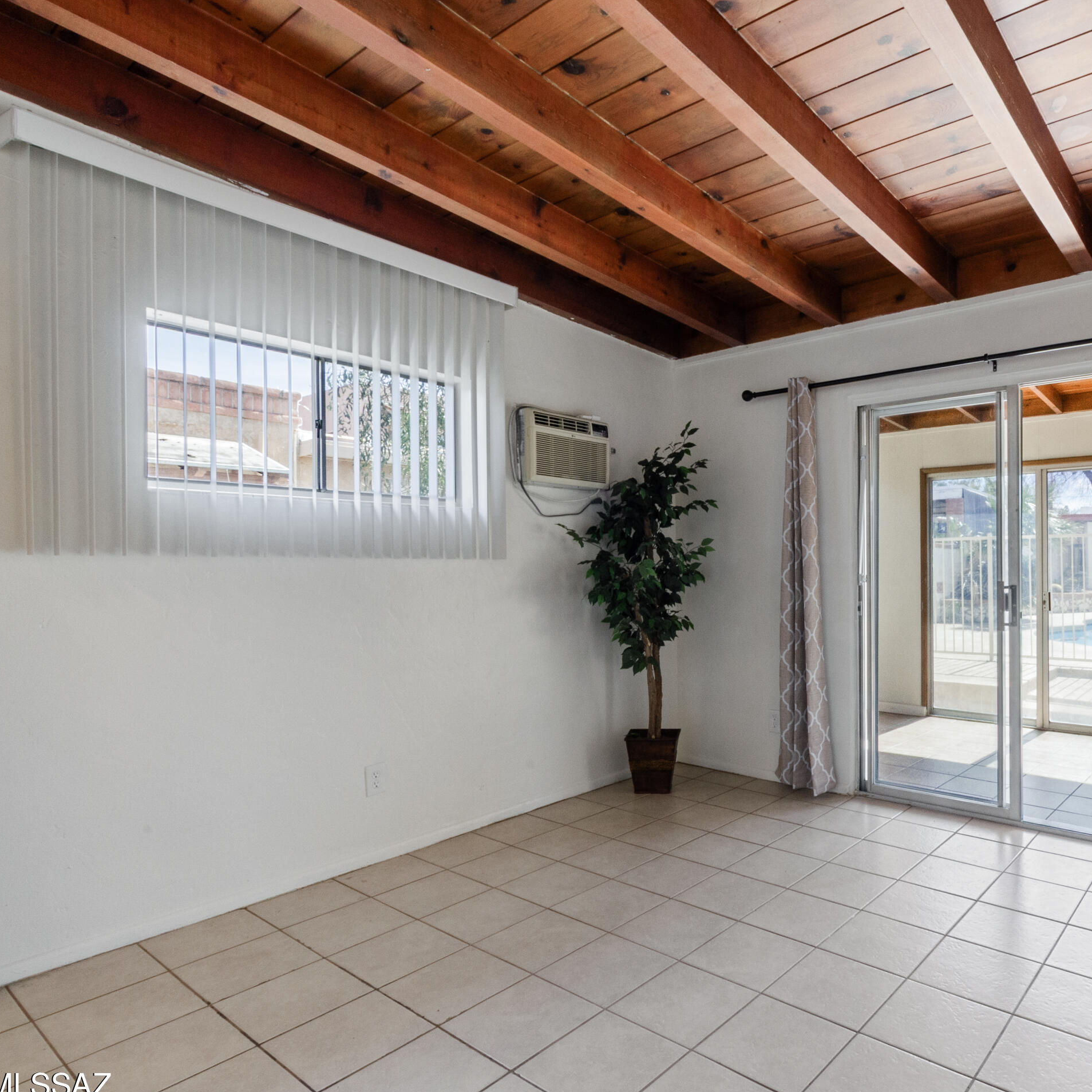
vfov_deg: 74.8
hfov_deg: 72.3
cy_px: 568
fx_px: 714
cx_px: 740
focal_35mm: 20
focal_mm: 10
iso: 200
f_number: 22
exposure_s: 1/2.5
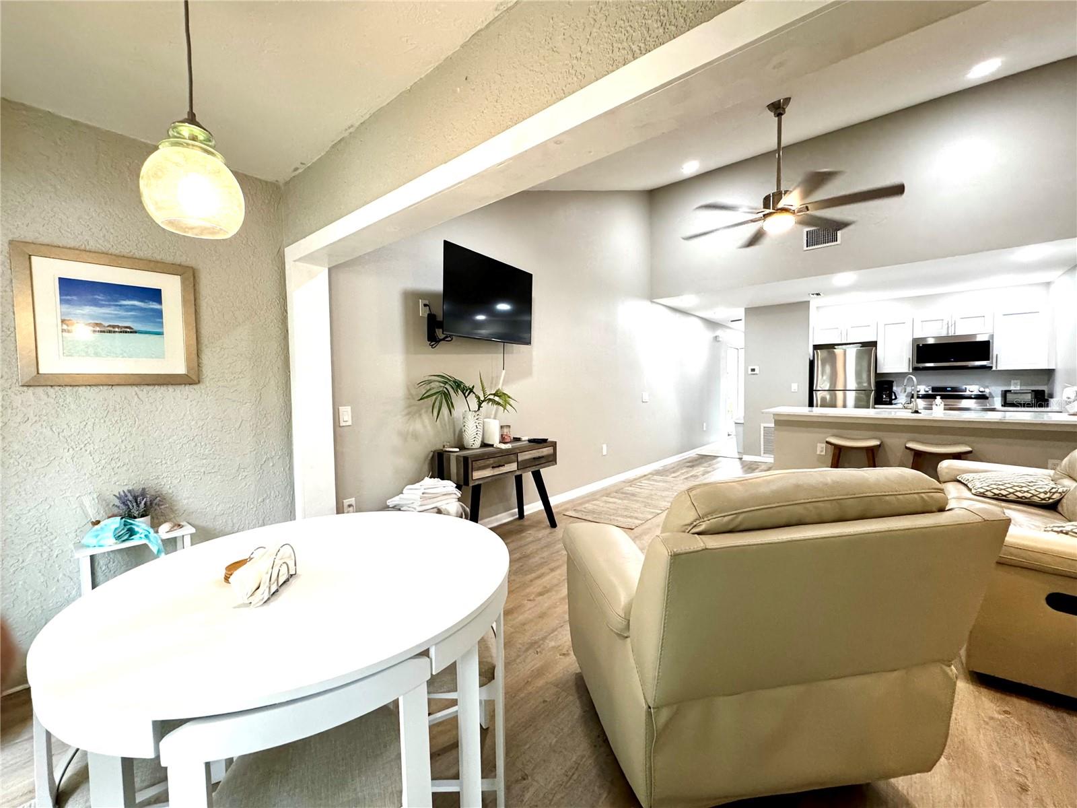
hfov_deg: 102.1
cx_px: 538
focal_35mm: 14
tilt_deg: -2.9
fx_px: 436
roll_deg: +0.6
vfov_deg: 85.7
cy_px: 404
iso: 250
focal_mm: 2.22
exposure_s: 1/120
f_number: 2.2
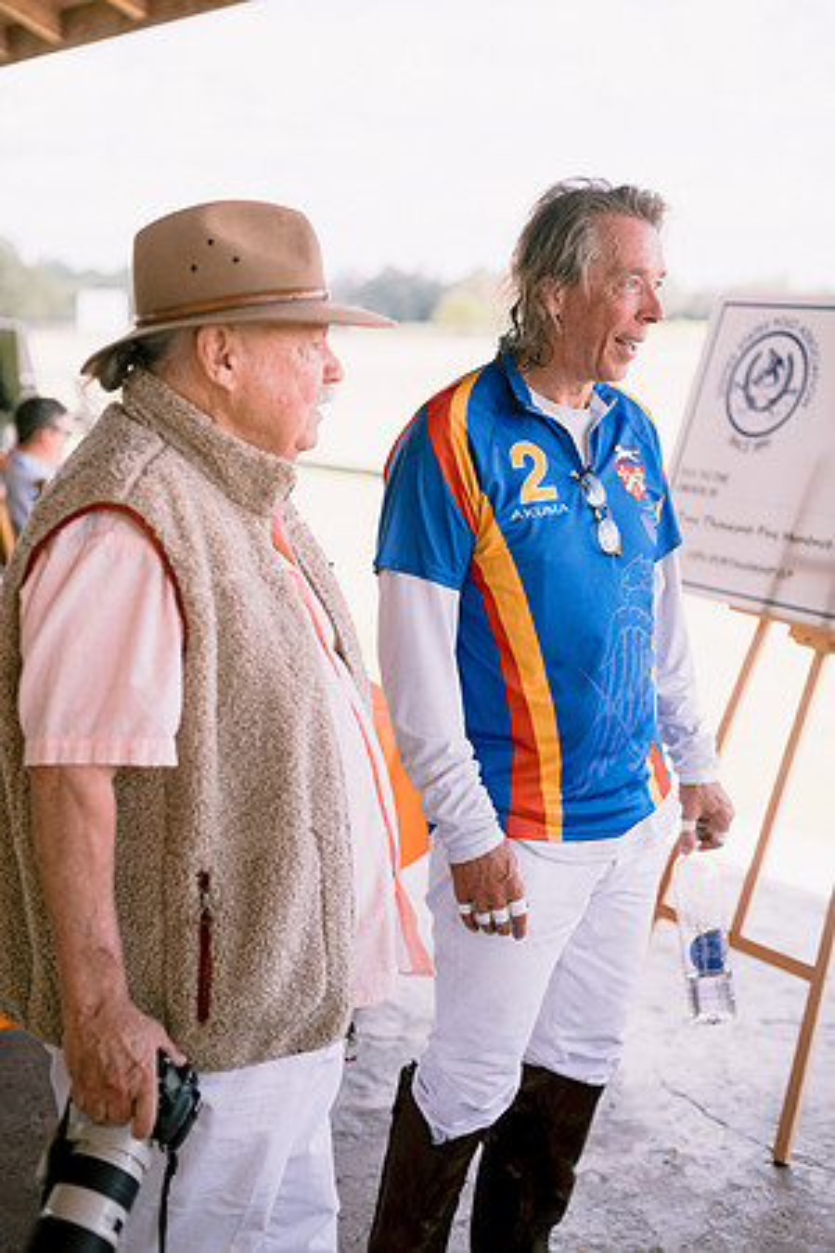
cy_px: 626
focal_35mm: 50
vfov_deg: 39.6
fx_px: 1739
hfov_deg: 27.0
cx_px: 418
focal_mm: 50
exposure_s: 1/1250
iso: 200
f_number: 2.8
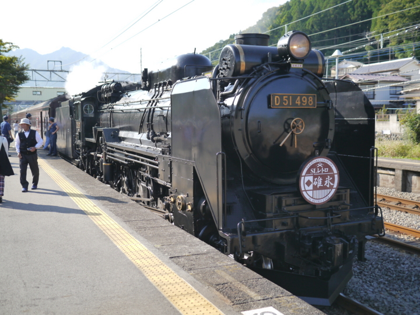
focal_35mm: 40
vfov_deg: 36.0
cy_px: 158
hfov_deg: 46.8
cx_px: 210
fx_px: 485
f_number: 2
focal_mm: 20
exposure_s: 1/1300
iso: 160
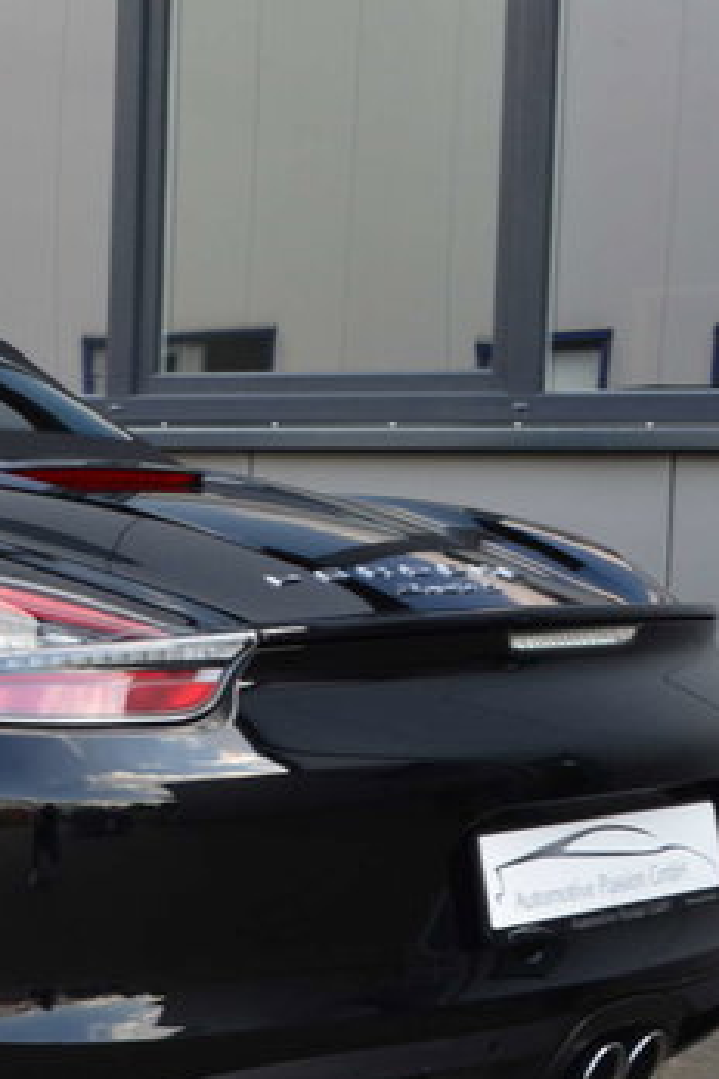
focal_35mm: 86
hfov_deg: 15.0
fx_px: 2576
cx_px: -285
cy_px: 715
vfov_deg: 23.5
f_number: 10
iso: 400
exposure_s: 1/60
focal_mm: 26
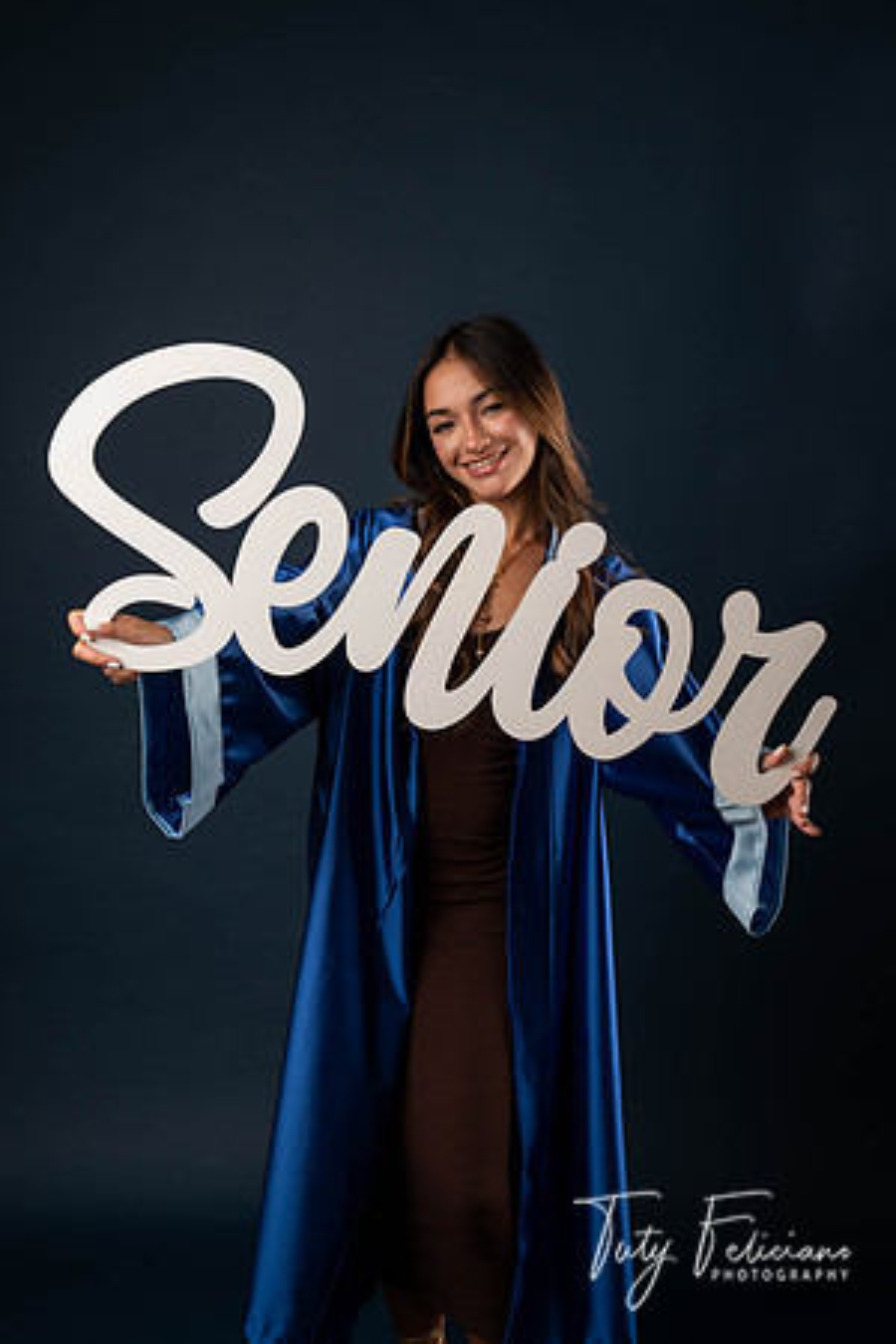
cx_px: 448
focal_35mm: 56
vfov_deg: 35.6
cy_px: 672
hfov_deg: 24.2
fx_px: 2091
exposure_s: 1/100
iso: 200
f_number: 5.6
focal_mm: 56
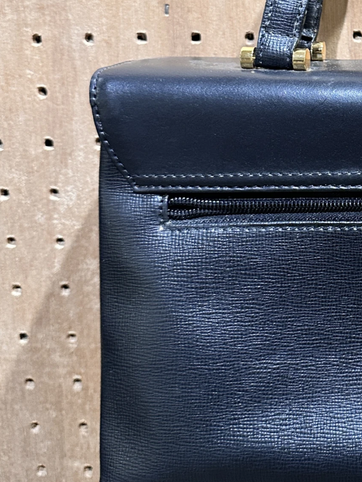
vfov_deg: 31.6
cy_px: 120
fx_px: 837
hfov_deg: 22.3
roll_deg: +0.7
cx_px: 451
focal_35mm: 60
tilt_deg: -11.2
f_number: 1.78
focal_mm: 6.86
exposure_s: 1/60
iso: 320
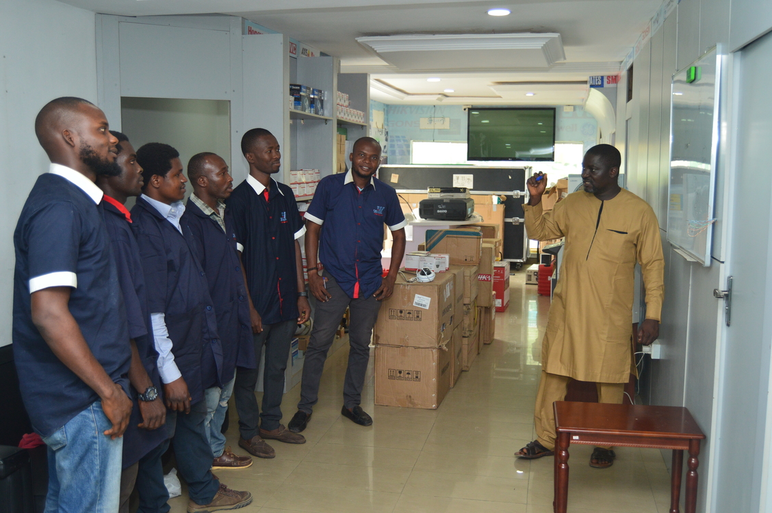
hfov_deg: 53.2
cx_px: 386
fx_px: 771
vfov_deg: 36.8
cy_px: 256
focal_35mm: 36
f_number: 3.8
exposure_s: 1/125
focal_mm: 24
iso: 560
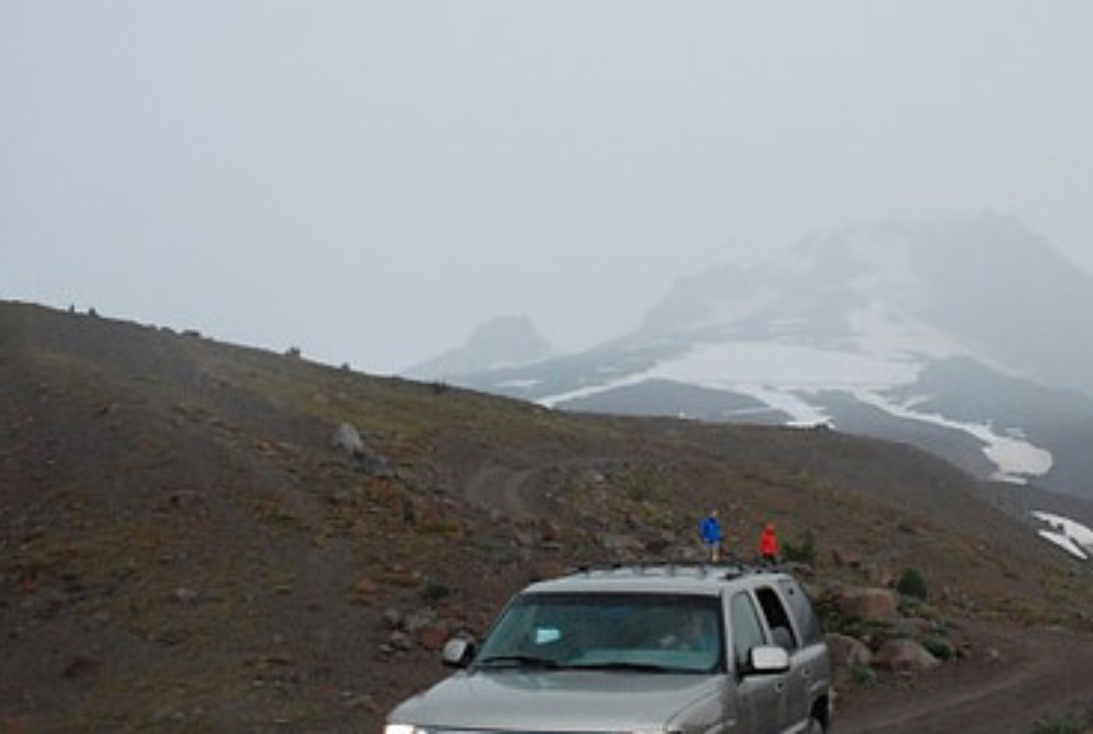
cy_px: 462
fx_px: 1582
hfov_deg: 37.8
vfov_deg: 26.0
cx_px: 704
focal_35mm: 52
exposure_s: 1/640
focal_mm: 22
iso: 1600
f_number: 3.8
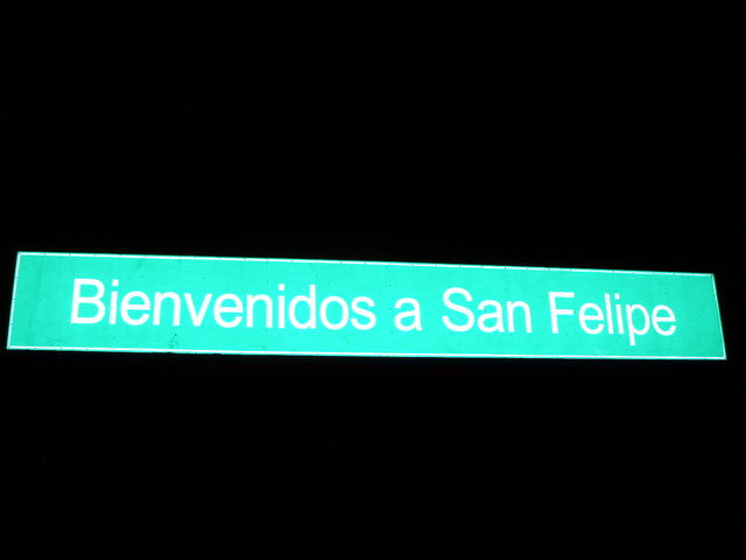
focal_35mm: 38
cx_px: 373
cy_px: 280
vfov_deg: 37.7
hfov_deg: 49.0
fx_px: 819
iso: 250
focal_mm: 6.7
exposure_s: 1/250
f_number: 3.5
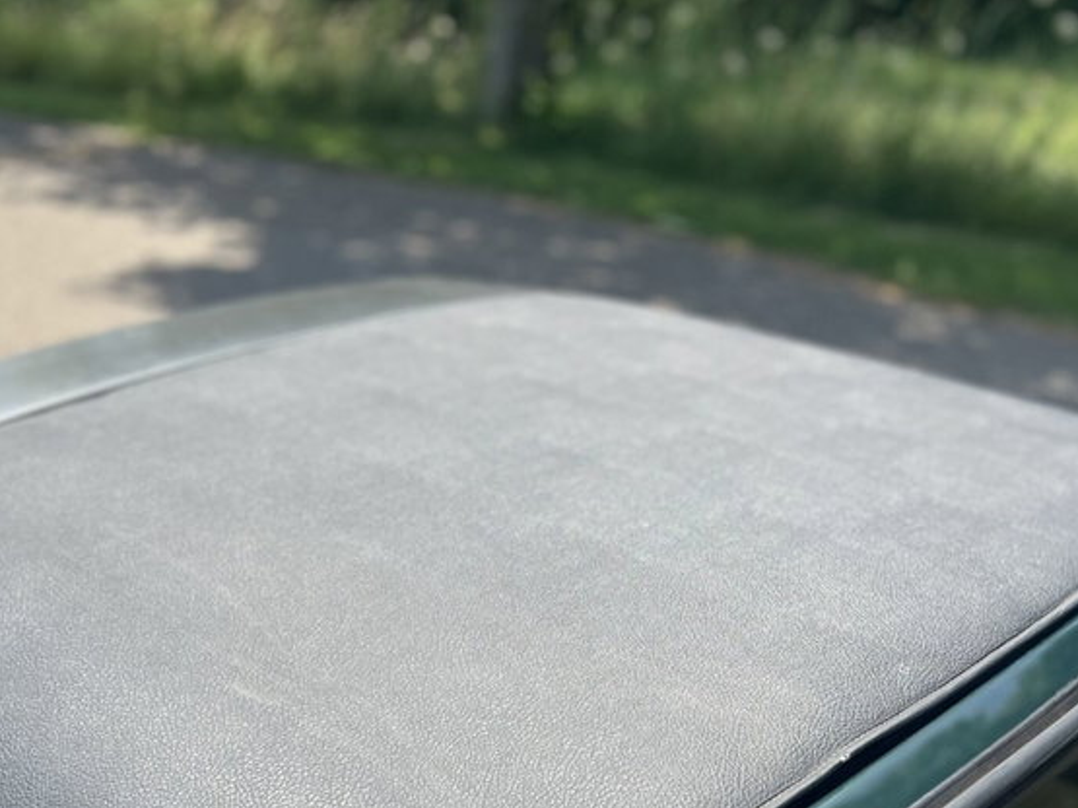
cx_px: 462
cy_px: 651
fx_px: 1494
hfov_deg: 39.6
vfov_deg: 29.5
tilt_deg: -31.0
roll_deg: -2.2
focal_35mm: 48
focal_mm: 5.7
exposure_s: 1/2123
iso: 50
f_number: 1.5
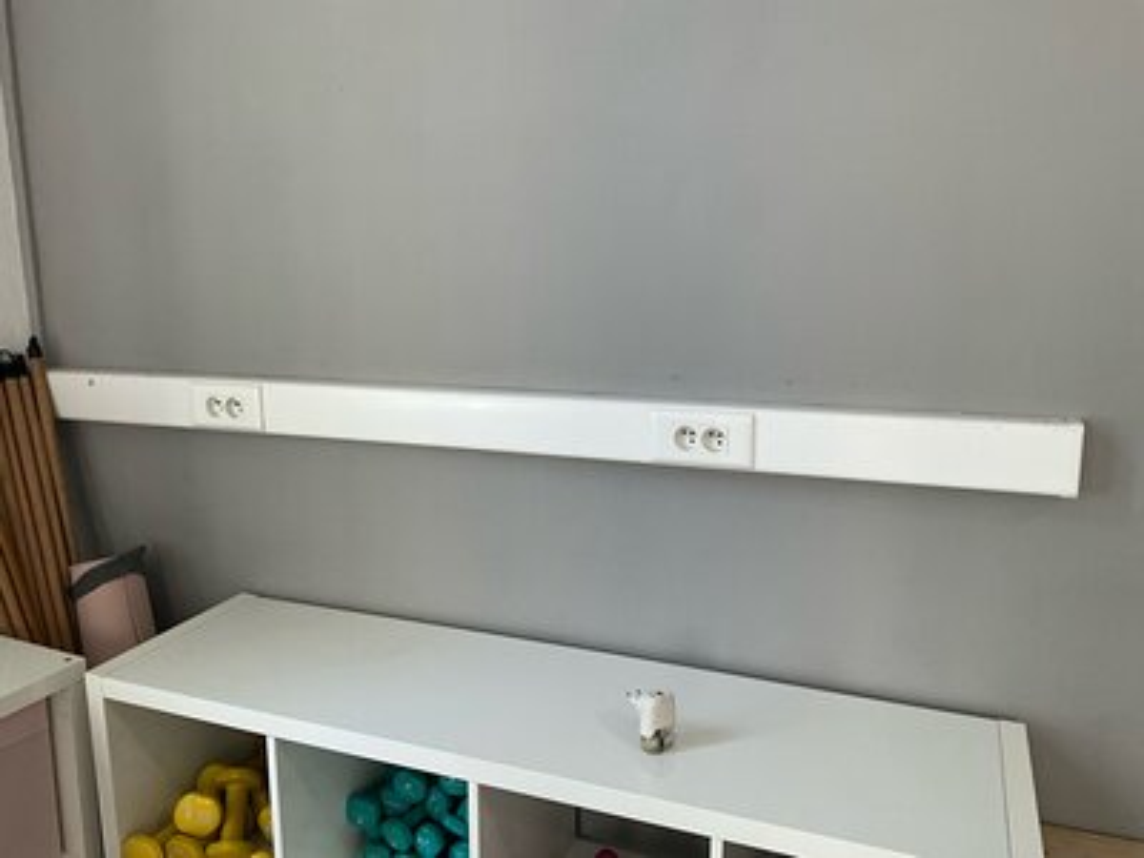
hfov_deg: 61.7
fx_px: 958
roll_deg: +1.1
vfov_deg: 48.2
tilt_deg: -10.3
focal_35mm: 29
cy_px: 429
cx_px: 572
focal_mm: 3
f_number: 1.8
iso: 64
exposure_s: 1/100
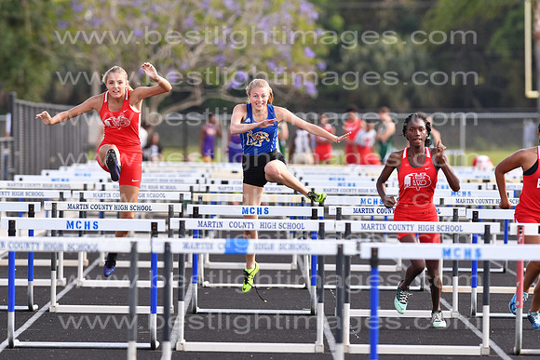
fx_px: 6751
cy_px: 180
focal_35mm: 450
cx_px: 270
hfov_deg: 4.6
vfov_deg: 3.1
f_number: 5.6
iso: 400
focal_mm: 300
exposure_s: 1/1000
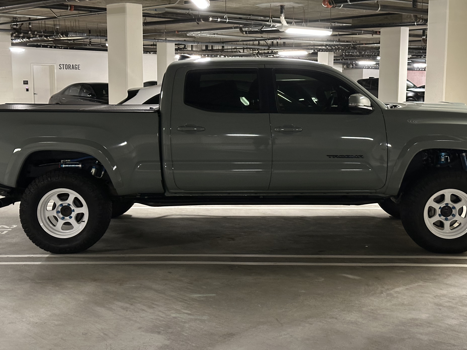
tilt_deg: -6.8
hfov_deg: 36.8
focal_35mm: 52
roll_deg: -0.1
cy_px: 163
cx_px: 242
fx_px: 701
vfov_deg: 28.0
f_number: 1.78
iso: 640
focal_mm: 6.86
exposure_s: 1/24
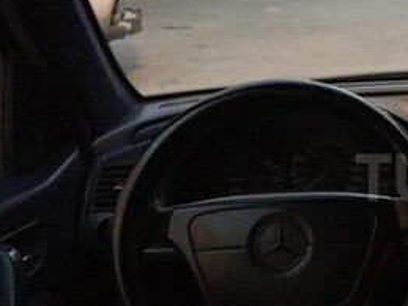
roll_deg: +0.1
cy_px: 177
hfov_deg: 23.5
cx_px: 517
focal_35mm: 74
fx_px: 872
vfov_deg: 19.9
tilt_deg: -17.3
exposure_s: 1/17
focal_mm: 4.15
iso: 320
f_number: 2.2
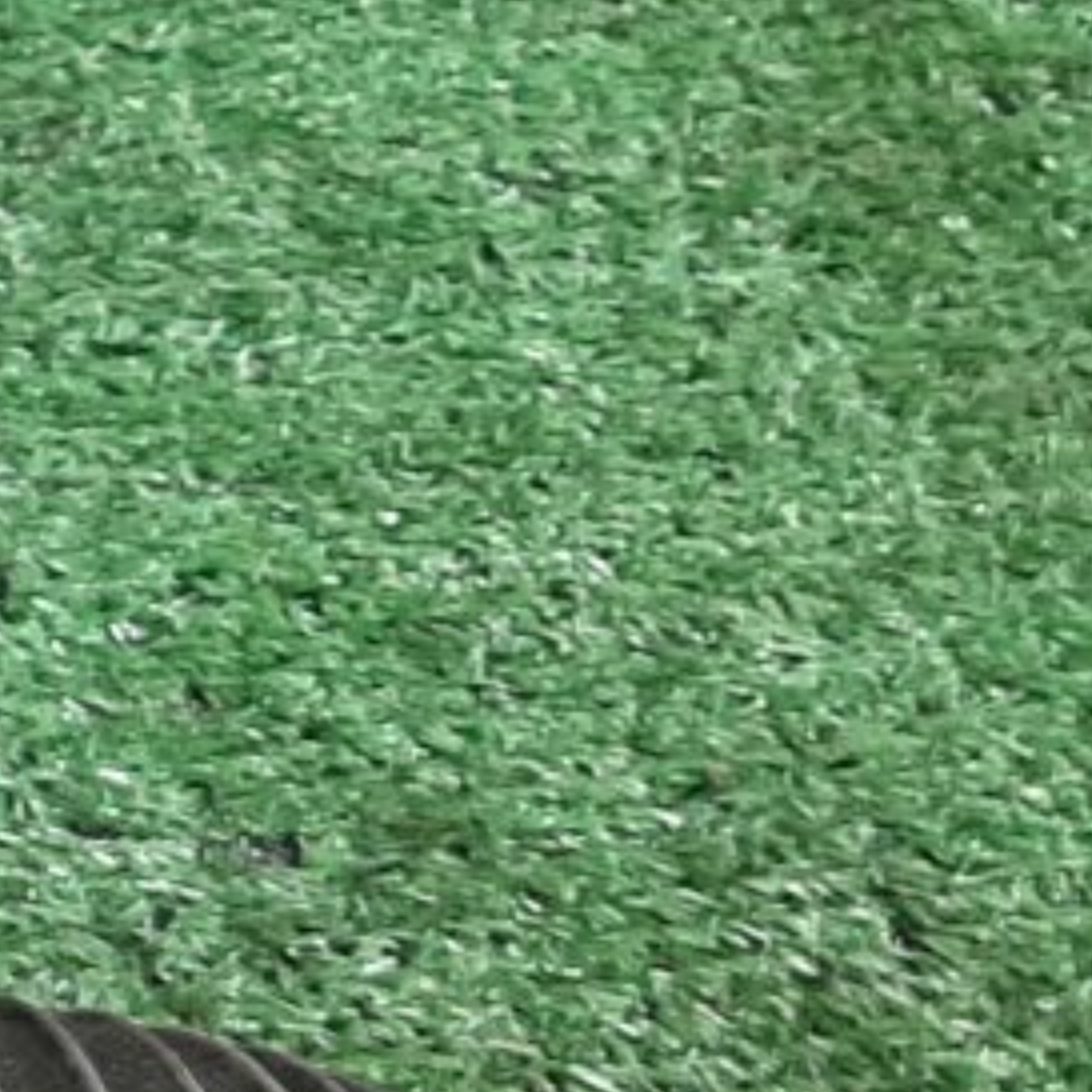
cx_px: -1520
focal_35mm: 121
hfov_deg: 11.8
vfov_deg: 14.4
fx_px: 4319
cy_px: 492
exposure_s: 1/50
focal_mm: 3.93
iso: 92
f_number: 1.7
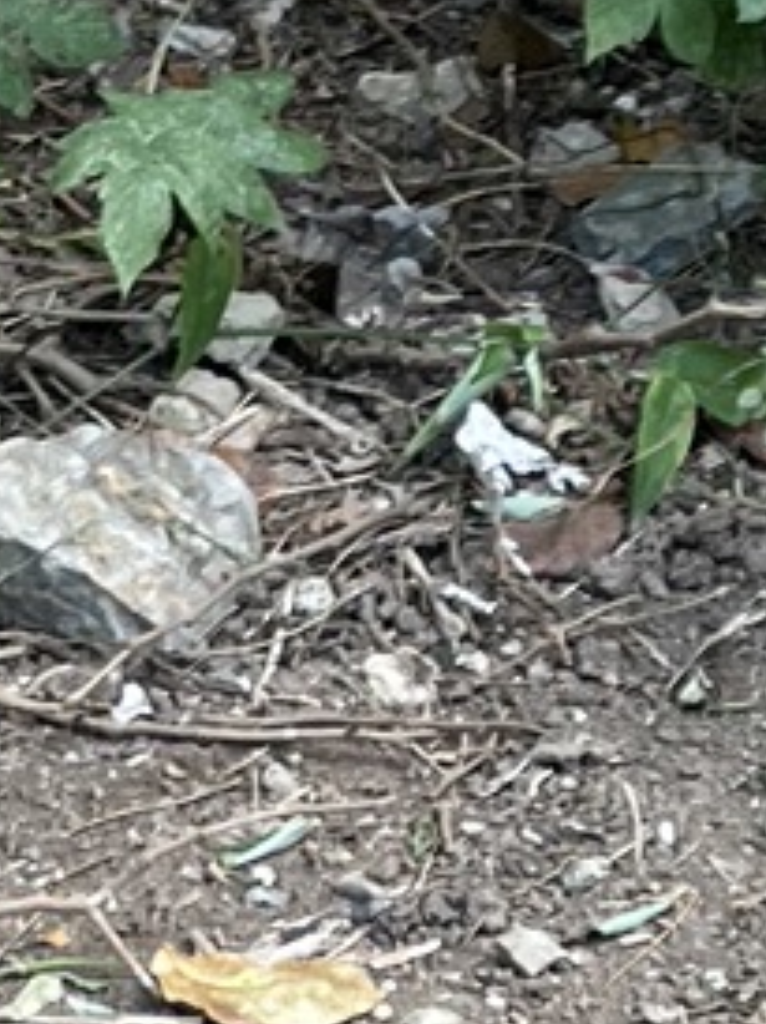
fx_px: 5615
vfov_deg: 10.1
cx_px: 833
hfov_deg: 7.8
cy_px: 1566
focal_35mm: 190
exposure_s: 1/190
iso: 40
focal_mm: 5.1
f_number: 1.6
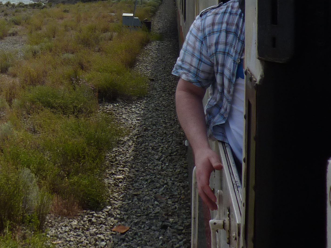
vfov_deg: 21.5
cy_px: -37
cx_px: -52
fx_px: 612
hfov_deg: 27.2
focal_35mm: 64
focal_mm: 4.1
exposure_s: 1/400
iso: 80
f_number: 4.5
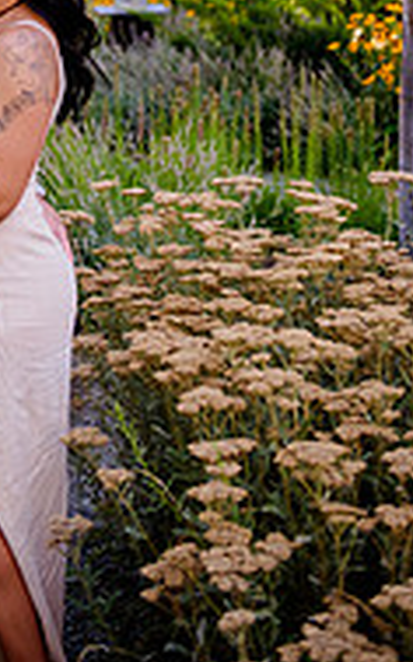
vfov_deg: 21.1
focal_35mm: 97
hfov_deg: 13.2
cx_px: -32
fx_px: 1748
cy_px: 123
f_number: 2.8
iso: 640
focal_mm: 40
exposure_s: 1/800
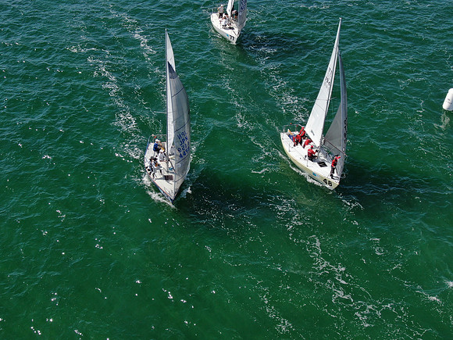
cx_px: 226
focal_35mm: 47
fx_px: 615
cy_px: 170
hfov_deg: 40.4
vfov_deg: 30.9
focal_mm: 8.42
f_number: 3.8
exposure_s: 1/800
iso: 100
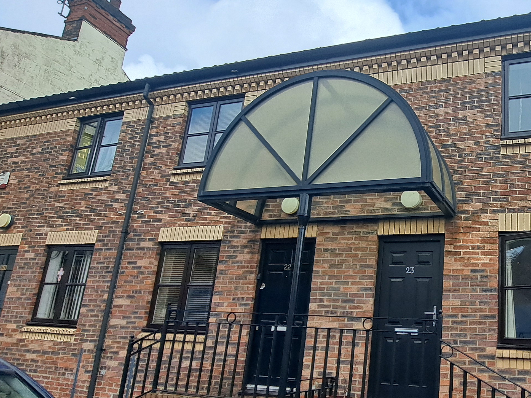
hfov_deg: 59.8
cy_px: 239
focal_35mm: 27
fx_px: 414
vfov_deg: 51.0
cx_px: 429
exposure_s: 1/1553
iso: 50
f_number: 2.2
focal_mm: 1.74
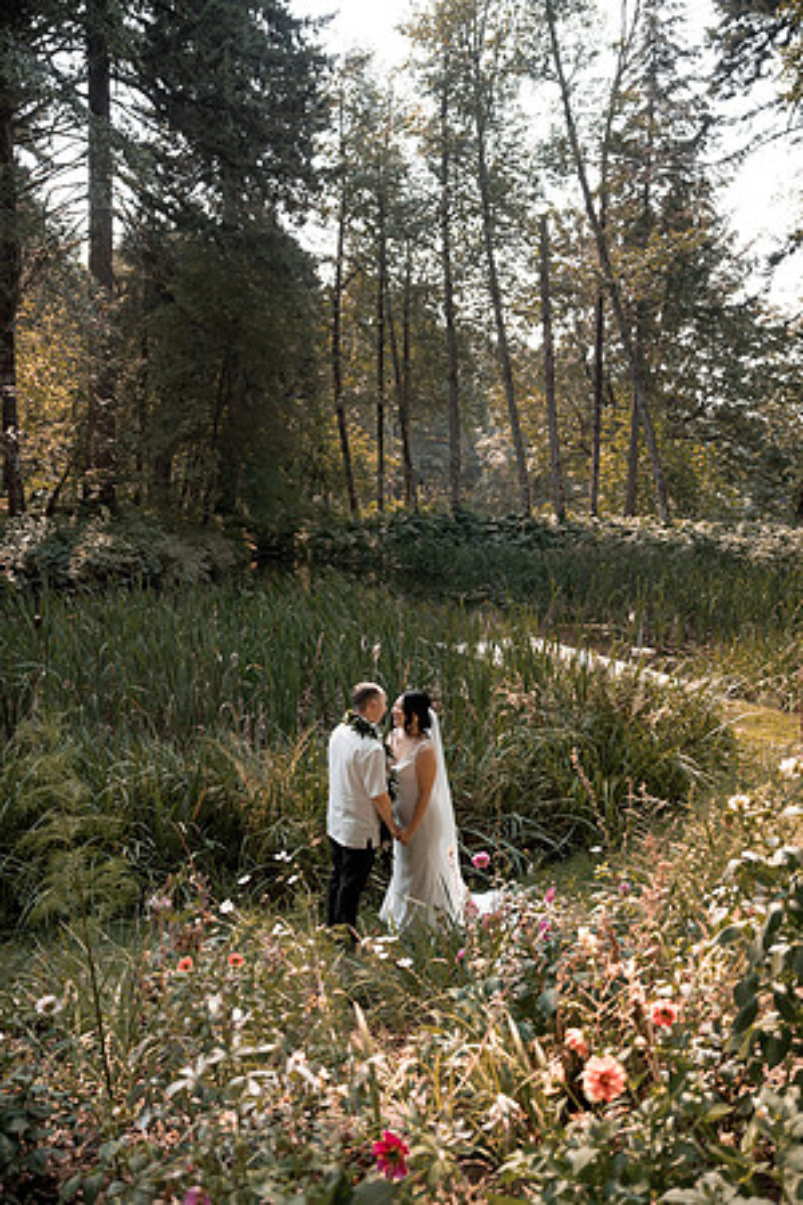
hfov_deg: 53.1
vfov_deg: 73.7
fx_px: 803
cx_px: 402
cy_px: 602
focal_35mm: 24
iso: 160
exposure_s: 1/1250
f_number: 2.8
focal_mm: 24
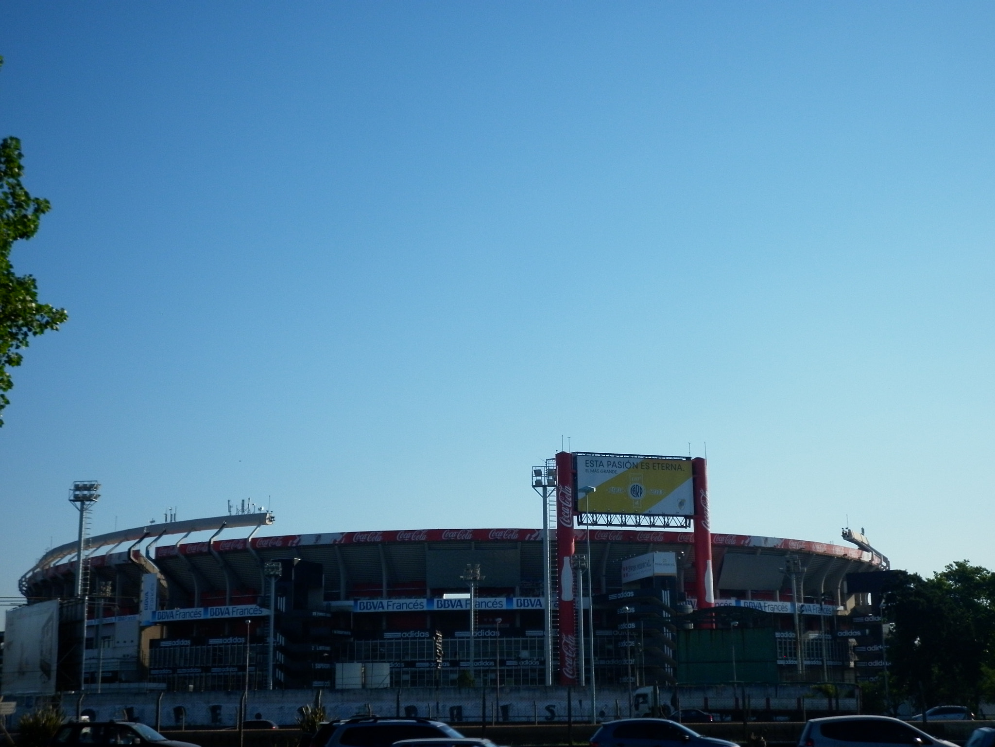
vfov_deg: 29.1
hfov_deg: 38.2
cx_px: 498
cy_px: 374
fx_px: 1437
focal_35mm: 50
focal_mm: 9
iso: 80
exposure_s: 1/250
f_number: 9.7
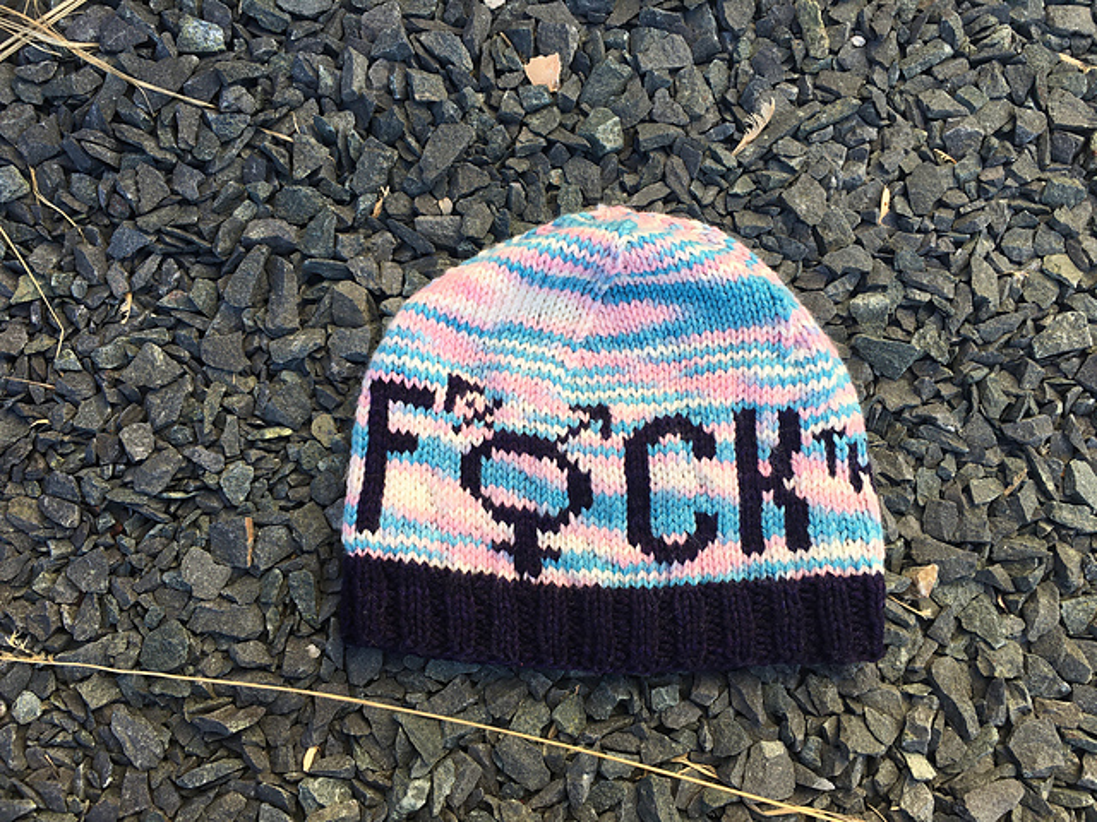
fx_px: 919
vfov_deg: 48.2
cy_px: 411
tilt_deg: -76.7
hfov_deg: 61.7
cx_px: 548
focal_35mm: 29
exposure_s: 1/336
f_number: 2.2
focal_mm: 4.15
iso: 25
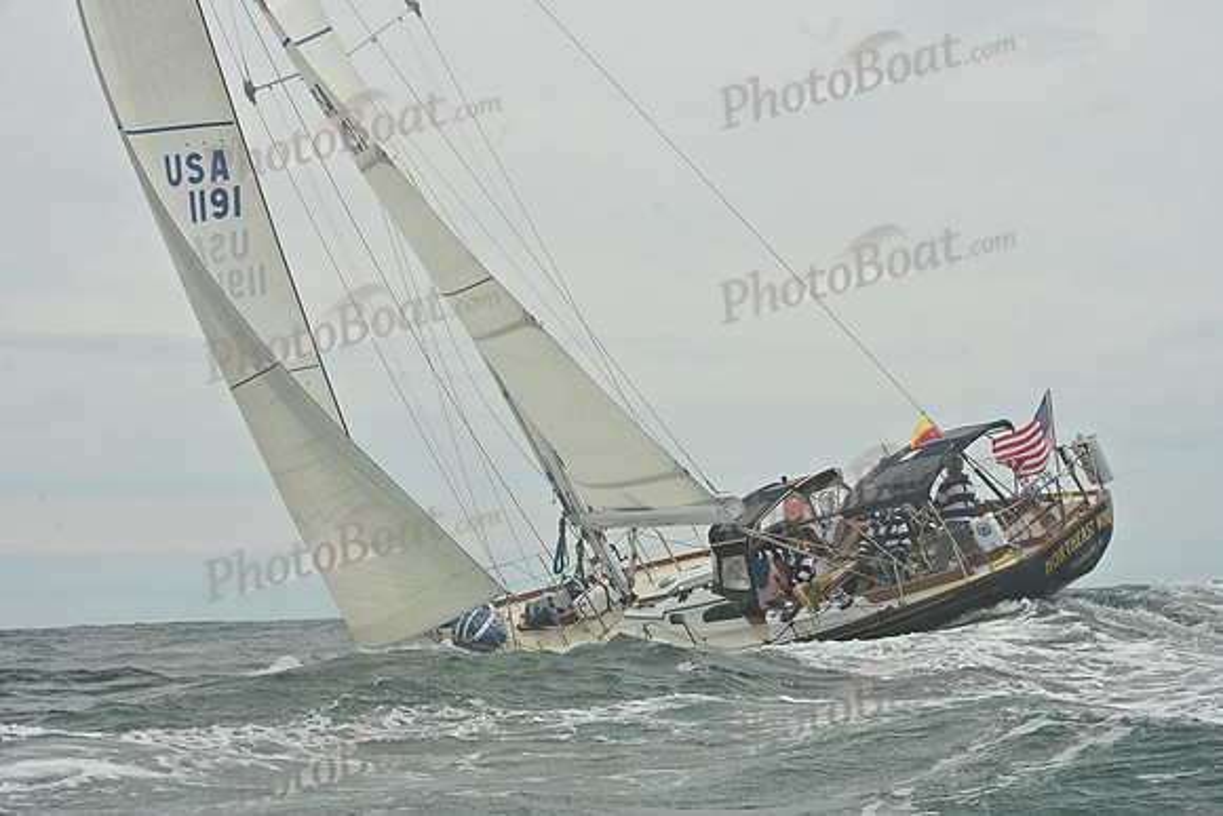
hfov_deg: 28.8
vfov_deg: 19.5
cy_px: 408
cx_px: 612
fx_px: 2379
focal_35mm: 70
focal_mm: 70
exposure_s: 1/1250
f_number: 11
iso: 320
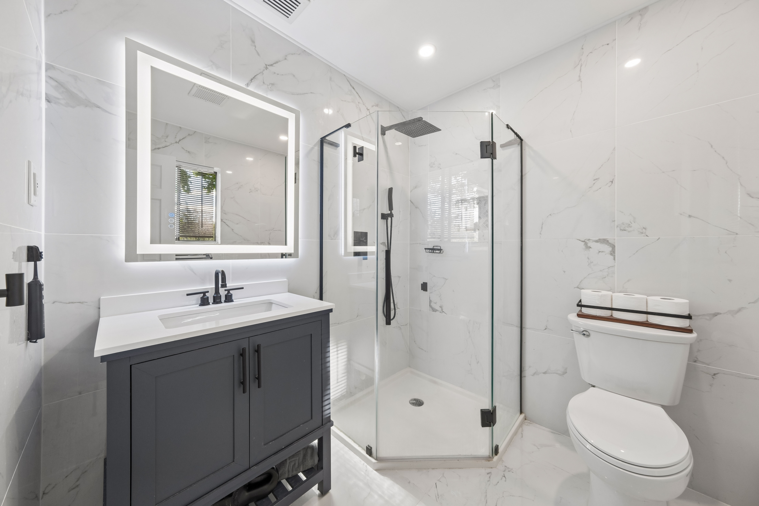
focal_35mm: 12
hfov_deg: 112.6
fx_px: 253
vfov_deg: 90.0
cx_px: 380
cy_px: 253
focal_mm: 8
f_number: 8
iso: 200
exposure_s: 1/18
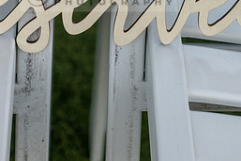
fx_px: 937
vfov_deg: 9.7
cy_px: -11
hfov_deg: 14.7
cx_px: 101
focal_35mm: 140
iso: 400
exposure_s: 1/400
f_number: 5
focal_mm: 62
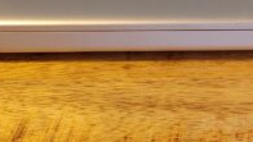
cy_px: 14
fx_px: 576
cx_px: 284
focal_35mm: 86
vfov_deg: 13.9
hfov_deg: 23.2
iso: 100
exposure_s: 1/100
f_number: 1.8
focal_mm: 4.81
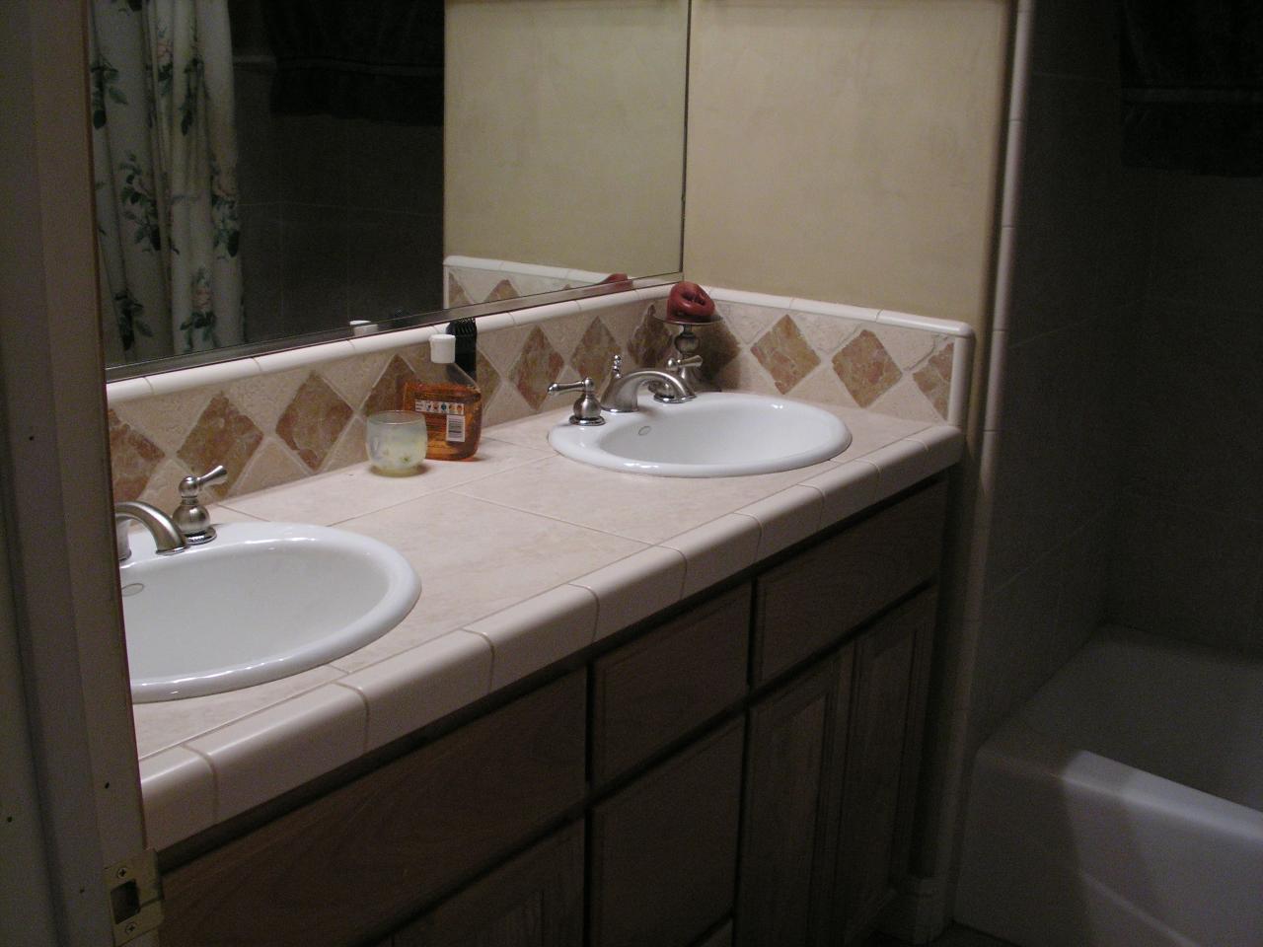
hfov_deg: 51.4
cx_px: 632
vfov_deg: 39.7
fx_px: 1313
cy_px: 474
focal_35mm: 36
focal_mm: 6
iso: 160
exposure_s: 1/40
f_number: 3.2
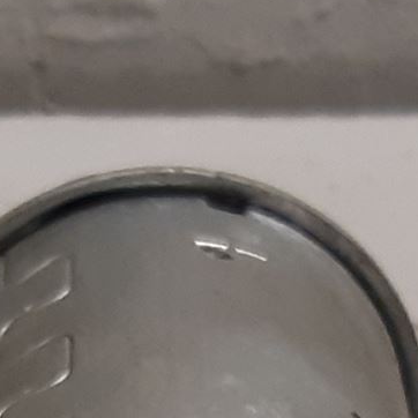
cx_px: 157
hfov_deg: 13.4
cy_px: 815
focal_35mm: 130
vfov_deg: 12.0
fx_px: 1776
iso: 125
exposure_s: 1/50
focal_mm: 3.93
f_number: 1.7
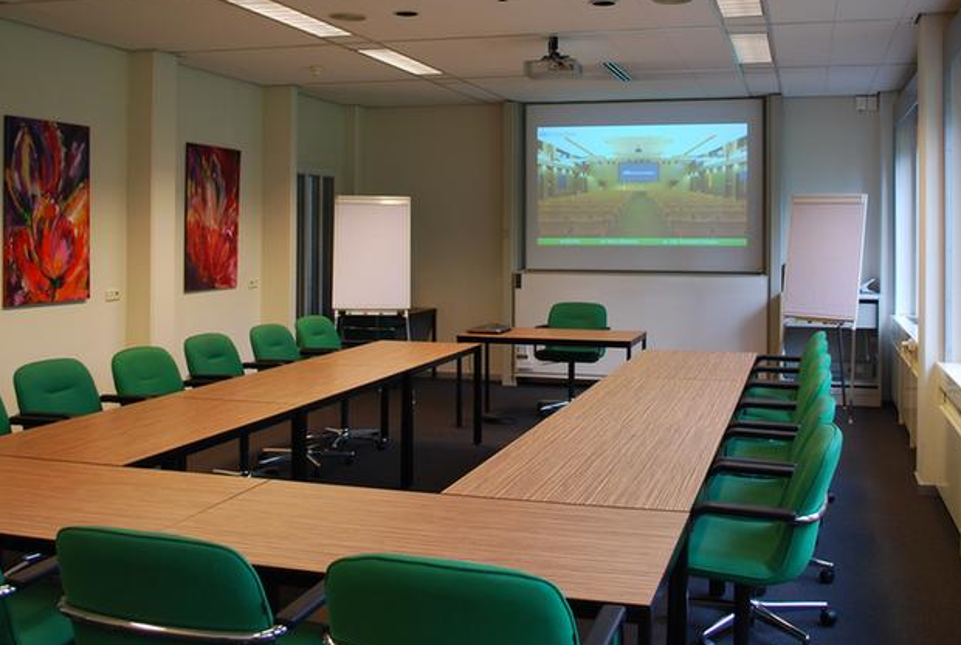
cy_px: 223
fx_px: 990
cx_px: 522
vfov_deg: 35.8
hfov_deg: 51.7
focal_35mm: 37
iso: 250
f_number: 3.5
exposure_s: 1/30
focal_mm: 18
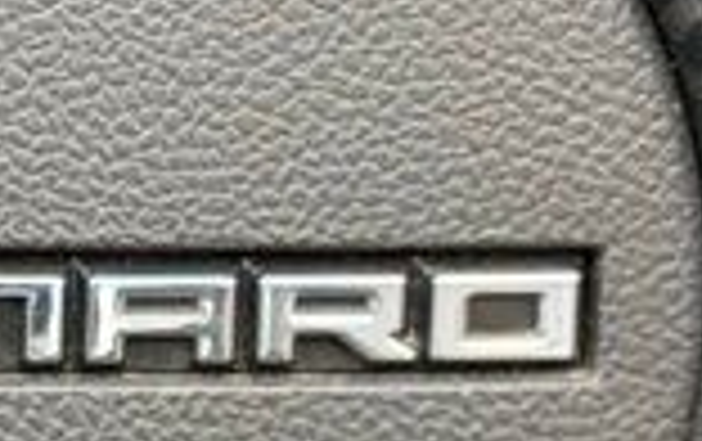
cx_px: -518
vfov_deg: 4.0
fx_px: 6380
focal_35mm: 333
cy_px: 464
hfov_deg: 6.2
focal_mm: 6.76
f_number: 1.78
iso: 64
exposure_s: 1/189
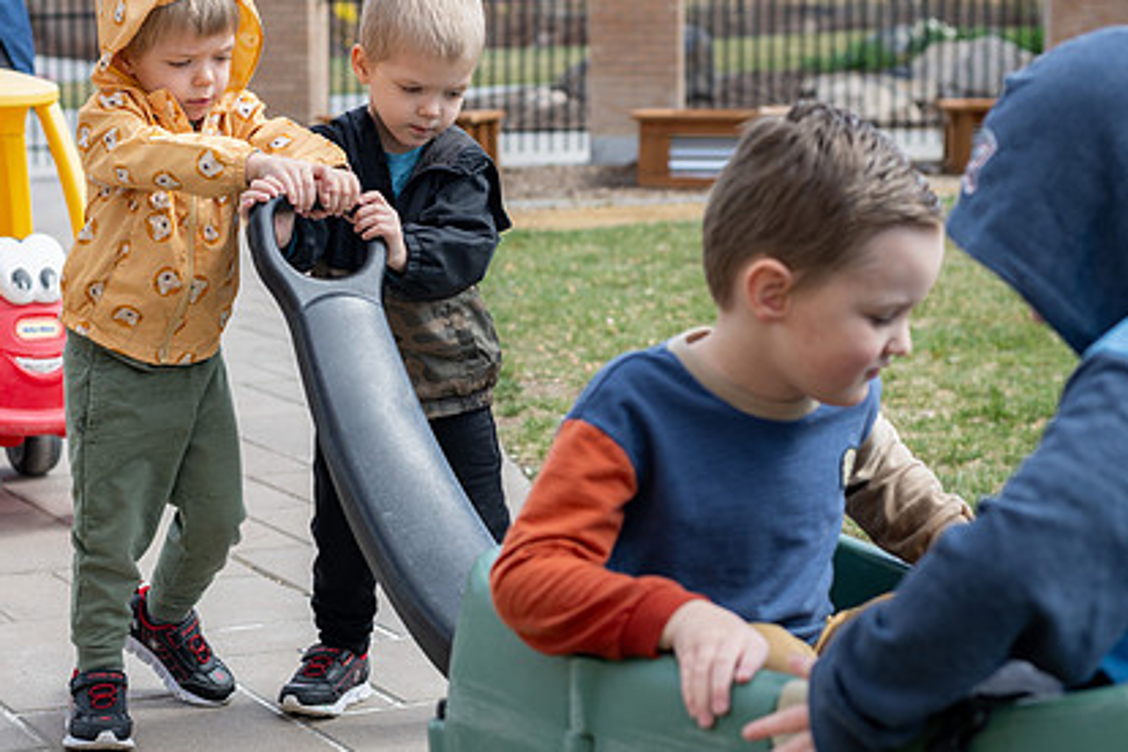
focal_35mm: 70
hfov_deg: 28.8
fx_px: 2193
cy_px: 388
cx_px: 520
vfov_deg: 19.5
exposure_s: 1/800
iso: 160
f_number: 4
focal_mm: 50
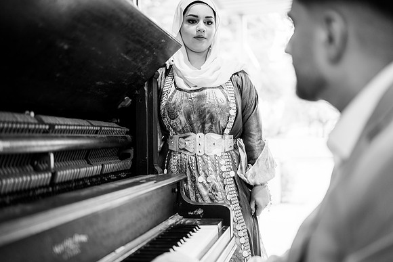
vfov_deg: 37.9
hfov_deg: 54.4
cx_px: 196
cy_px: 131
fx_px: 382
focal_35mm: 35
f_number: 1.2
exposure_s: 1/125
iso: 200
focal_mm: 35
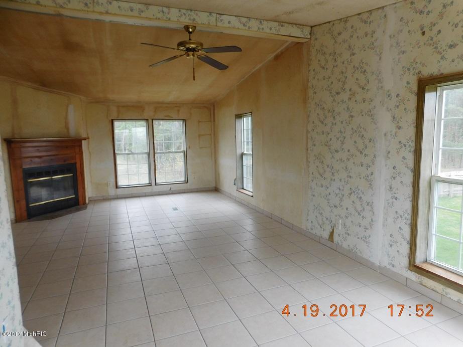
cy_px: 174
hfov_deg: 73.9
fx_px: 308
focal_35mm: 23
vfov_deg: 58.9
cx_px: 232
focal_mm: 4
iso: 140
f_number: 3
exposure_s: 1/30
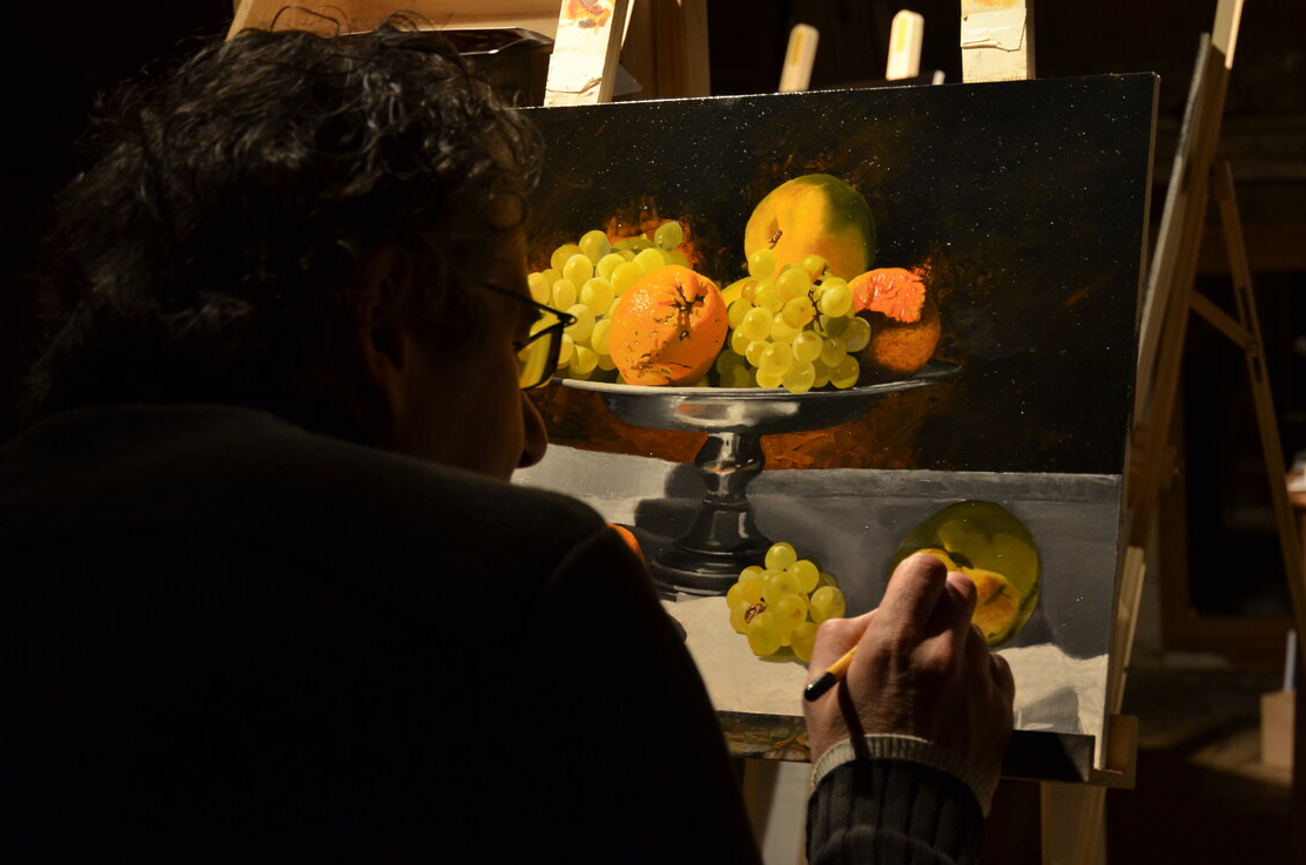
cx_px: 700
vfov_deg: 19.9
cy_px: 420
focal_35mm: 68
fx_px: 2462
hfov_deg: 29.7
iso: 800
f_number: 4.8
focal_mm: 42
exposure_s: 1/13
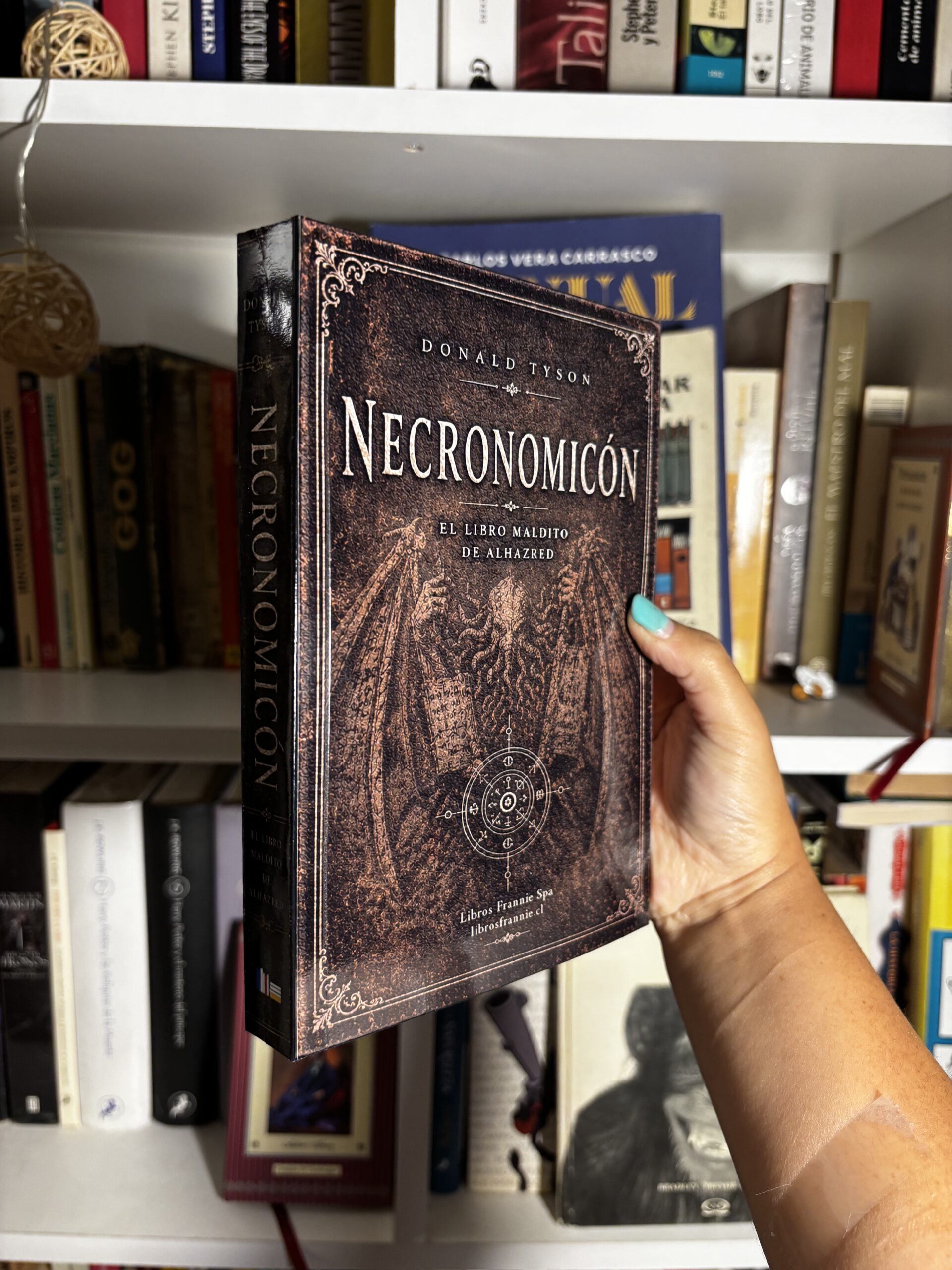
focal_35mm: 26
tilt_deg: -10.8
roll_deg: -3.3
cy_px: 635
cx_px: 476
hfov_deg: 53.1
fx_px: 953
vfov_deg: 67.3
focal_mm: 5.96
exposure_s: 1/50
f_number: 1.6
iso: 125
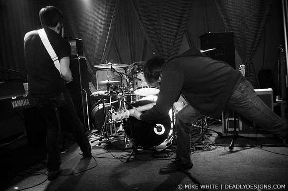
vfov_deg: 43.6
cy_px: 96
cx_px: 144
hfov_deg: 62.0
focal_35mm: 30
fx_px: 240
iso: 800
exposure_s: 1/40
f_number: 2.8
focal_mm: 20
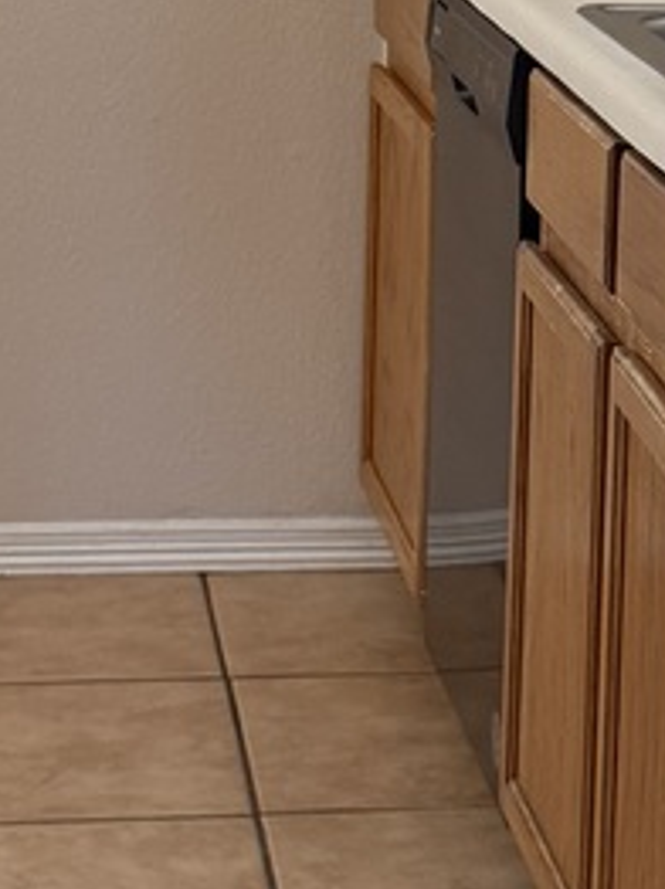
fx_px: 3387
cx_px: 655
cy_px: 143
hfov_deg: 11.1
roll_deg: -2.5
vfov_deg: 14.8
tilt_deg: -8.6
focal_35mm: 132
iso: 250
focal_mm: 6.76
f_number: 1.78
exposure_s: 1/60
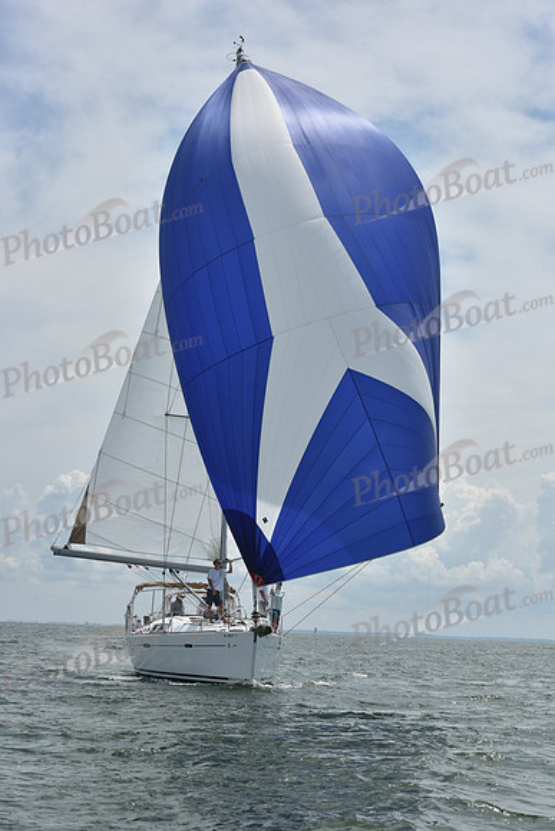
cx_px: 278
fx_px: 1618
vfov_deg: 28.8
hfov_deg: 19.5
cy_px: 416
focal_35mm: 70
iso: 320
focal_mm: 70
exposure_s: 1/1000
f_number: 11
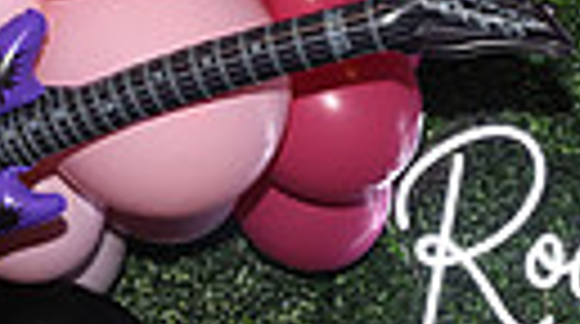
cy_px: 848
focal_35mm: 137
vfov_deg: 8.0
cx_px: 809
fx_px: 2103
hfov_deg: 14.8
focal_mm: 29
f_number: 6.3
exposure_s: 1/60
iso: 500
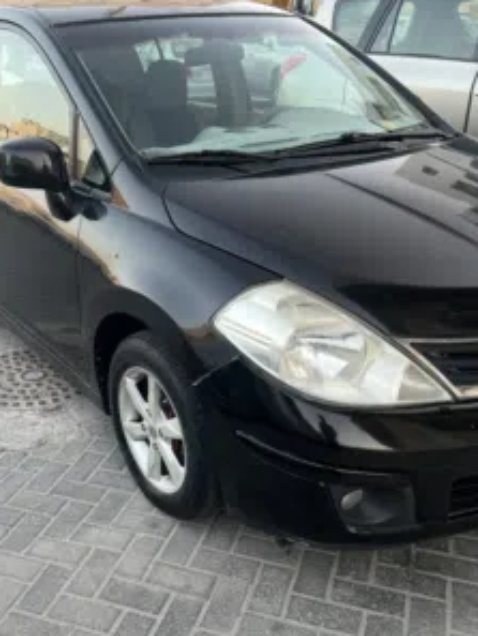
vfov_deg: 51.7
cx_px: 174
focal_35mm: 35
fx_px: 644
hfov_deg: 40.4
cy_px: 422
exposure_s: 1/121
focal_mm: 5.7
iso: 64
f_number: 1.5
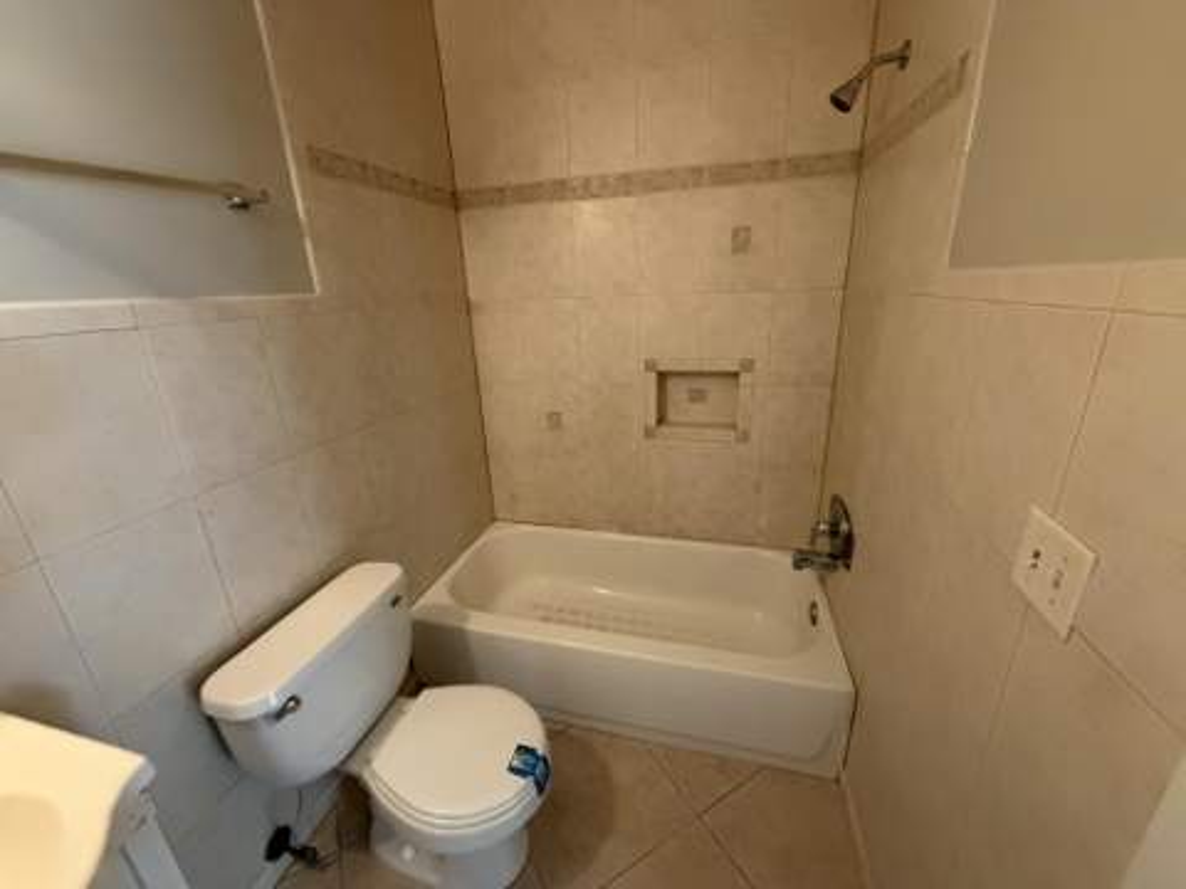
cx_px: 593
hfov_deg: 102.1
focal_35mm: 14
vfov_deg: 85.7
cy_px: 444
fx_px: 480
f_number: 2.2
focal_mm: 2.22
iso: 800
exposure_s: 1/60
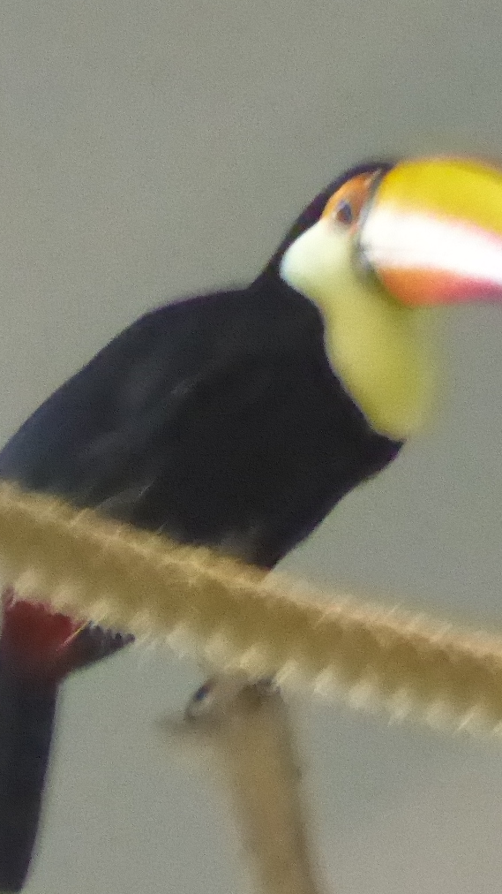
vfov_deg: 2.0
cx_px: 199
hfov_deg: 1.1
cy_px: 501
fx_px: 25187
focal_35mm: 1064
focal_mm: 62.1
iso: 3200
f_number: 6
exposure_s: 1/80
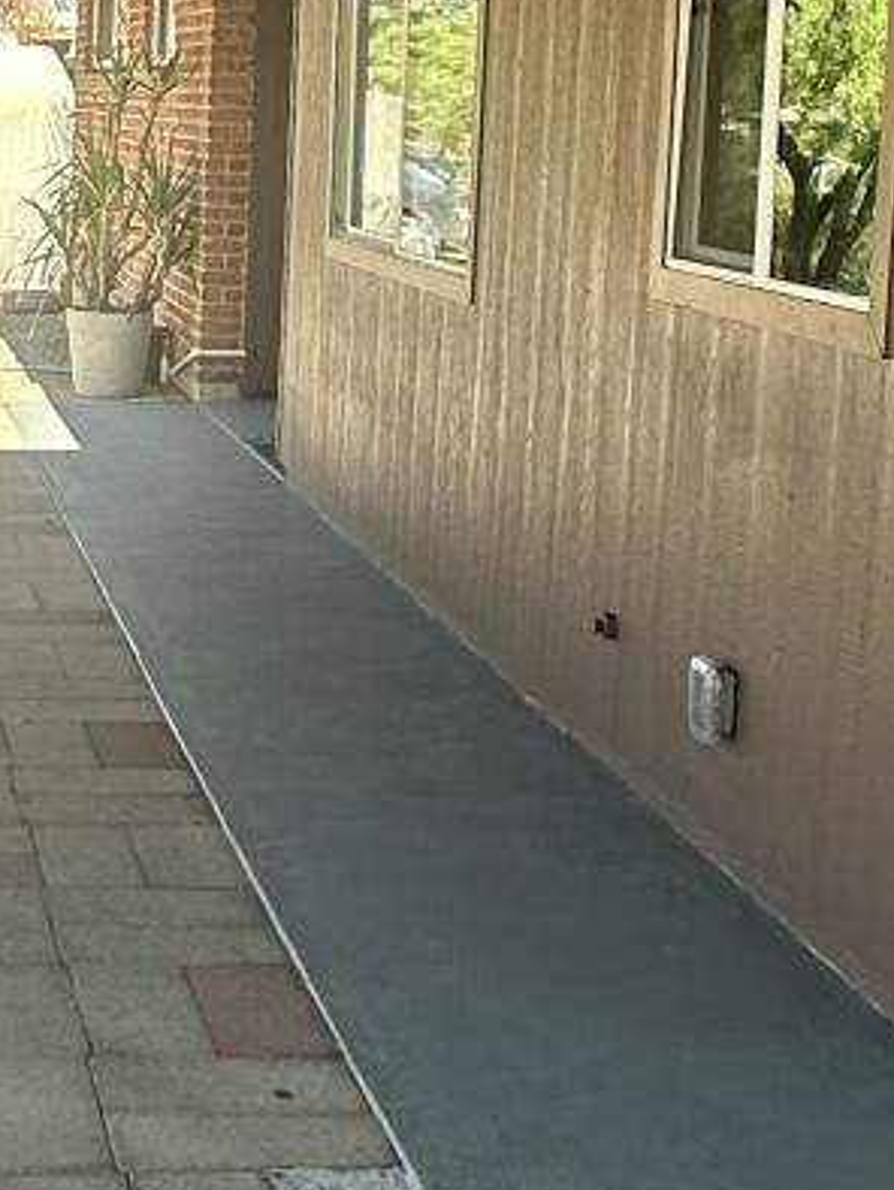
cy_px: 293
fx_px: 2442
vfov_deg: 27.0
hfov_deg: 19.9
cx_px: -60
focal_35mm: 71
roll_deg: -2.1
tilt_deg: -4.2
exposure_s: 1/330
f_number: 2.2
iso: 40
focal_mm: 2.22
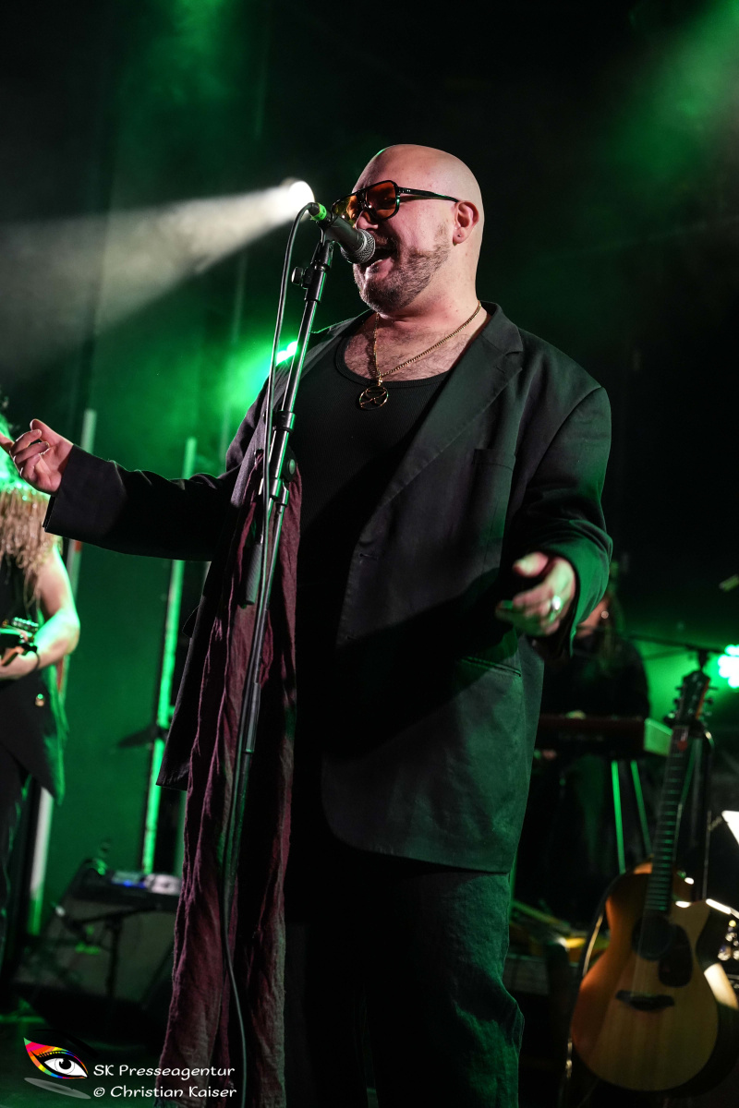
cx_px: 370
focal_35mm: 51
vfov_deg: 38.7
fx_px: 1576
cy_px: 554
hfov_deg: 26.4
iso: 3200
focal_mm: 51.2
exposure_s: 1/200
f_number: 2.8
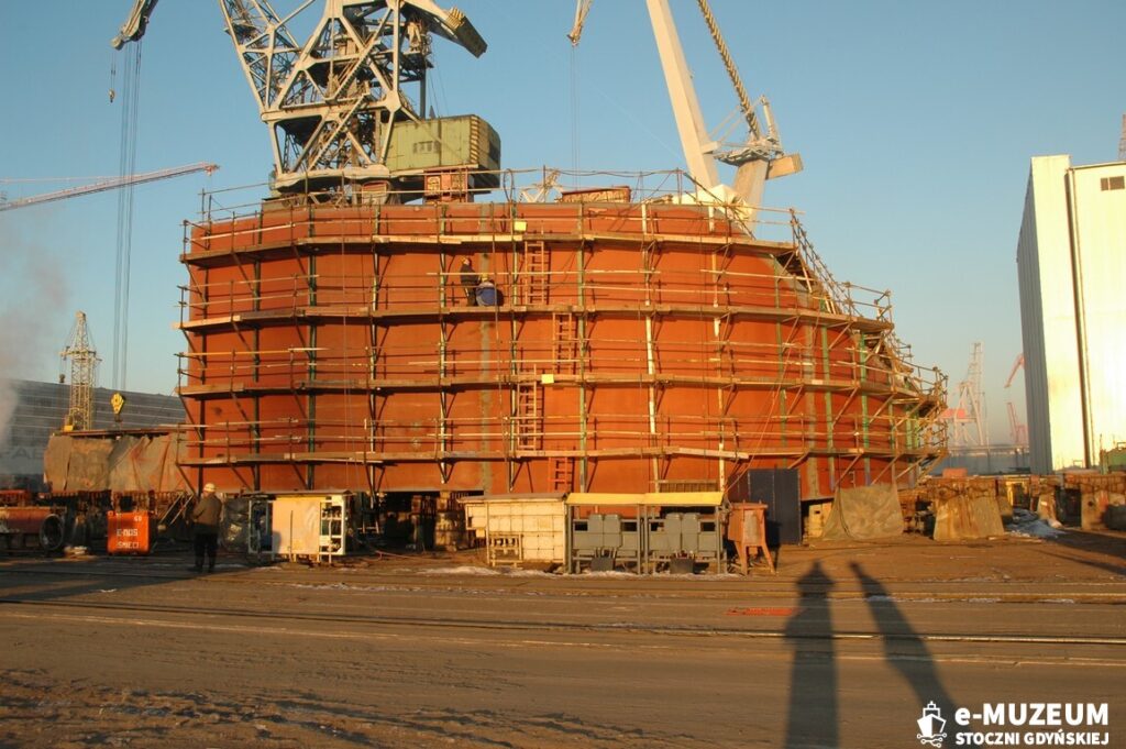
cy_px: 374
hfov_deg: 57.3
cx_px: 563
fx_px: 1031
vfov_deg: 39.9
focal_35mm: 33
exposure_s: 1/125
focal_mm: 22
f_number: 10
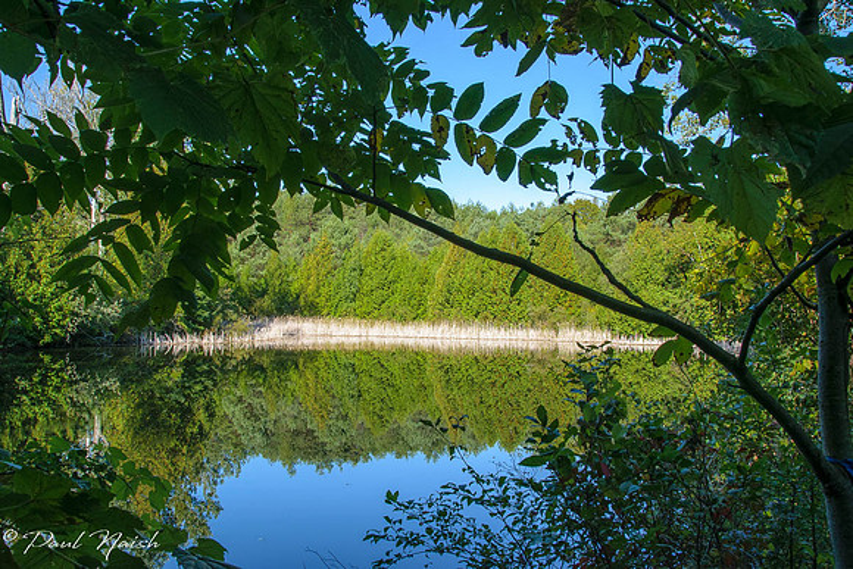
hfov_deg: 67.4
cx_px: 426
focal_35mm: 27
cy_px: 284
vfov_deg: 48.0
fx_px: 640
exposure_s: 1/60
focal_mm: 18
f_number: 22
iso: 400
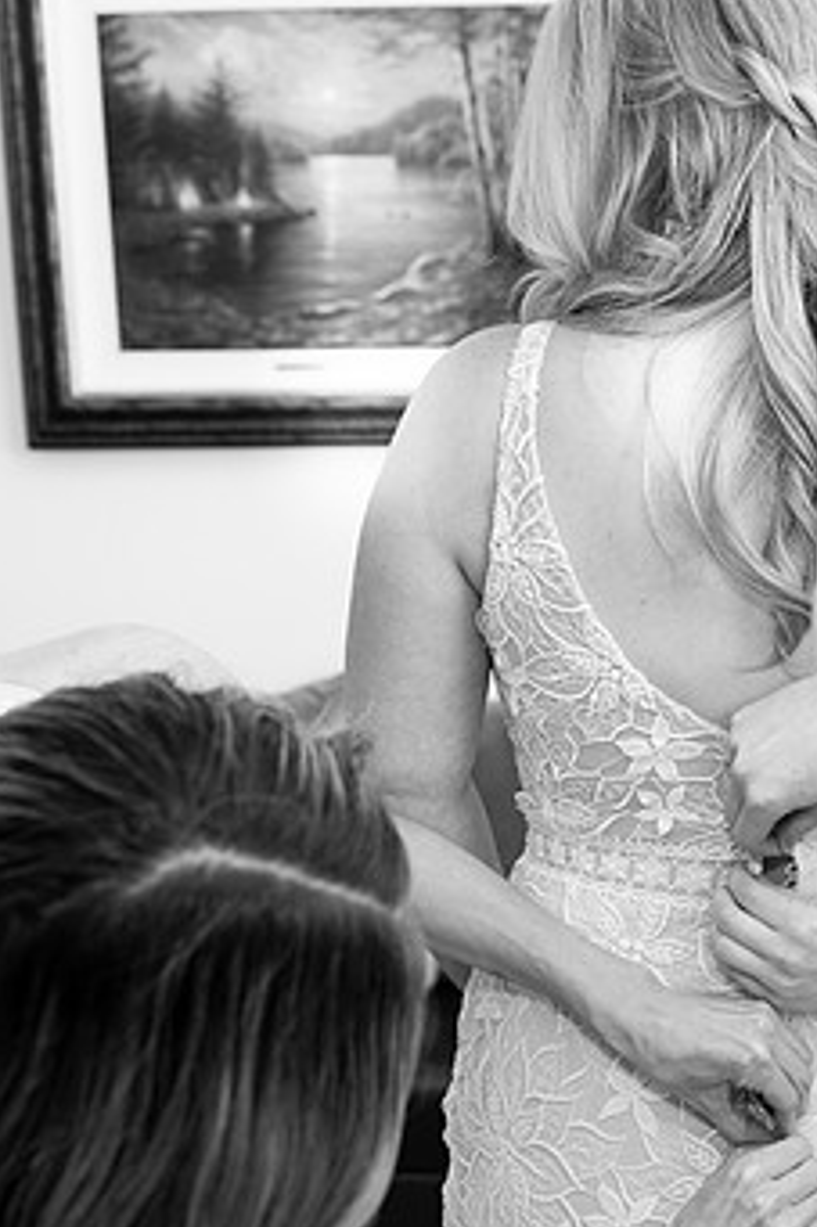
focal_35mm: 56
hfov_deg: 23.3
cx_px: 792
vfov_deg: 35.6
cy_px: 538
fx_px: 1908
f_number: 2.8
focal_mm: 31
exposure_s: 1/160
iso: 800
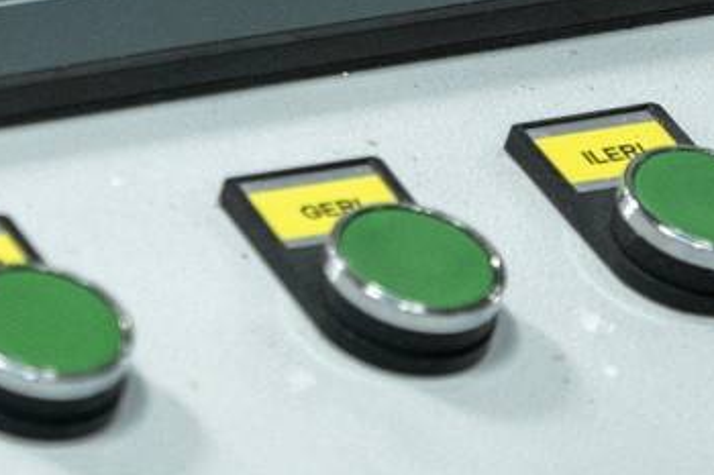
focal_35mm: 368
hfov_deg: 5.6
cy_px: -331
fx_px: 7289
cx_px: 70
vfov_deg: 3.7
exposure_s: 1/125
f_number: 3.2
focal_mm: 64.3
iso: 2000
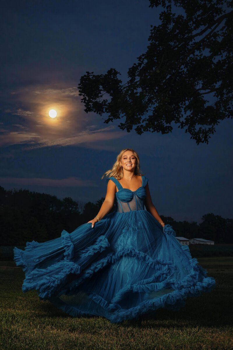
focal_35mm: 35
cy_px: 175
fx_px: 340
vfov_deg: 54.5
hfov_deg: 37.8
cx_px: 116
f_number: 5
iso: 320
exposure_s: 1/320
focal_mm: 35
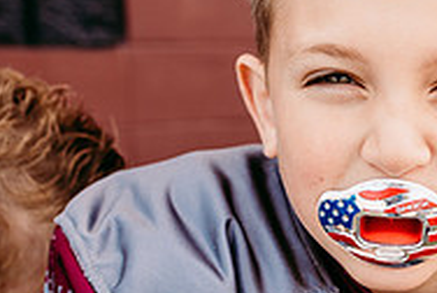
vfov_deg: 18.4
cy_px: 215
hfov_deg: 25.6
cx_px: 460
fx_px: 900
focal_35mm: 74
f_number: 3.5
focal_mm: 24
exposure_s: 1/400
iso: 160
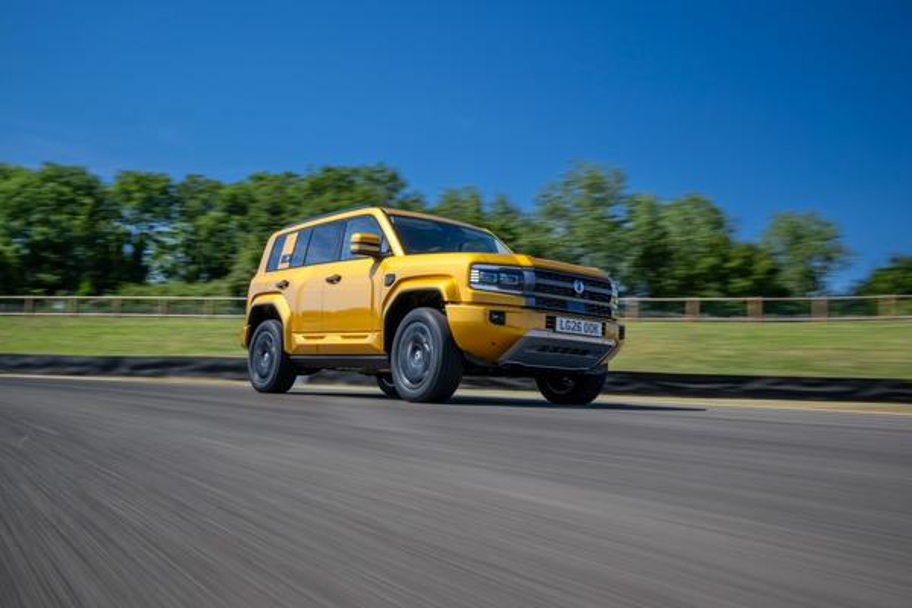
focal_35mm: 35
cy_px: 304
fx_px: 887
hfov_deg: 54.4
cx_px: 456
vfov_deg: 37.9
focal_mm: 35
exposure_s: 1/25
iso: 125
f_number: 16
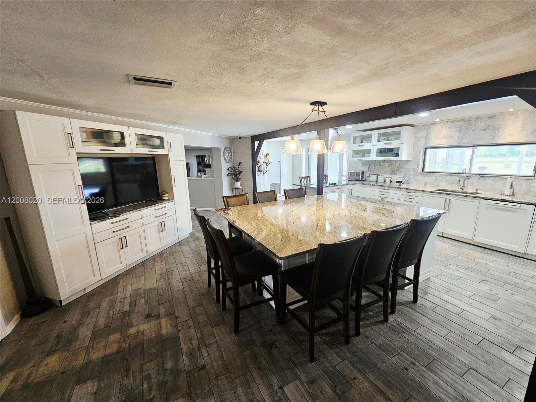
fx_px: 201
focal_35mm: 13
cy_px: 201
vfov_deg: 89.9
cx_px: 268
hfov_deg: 106.2
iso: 250
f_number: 2.2
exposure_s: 1/60.2
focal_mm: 2.2
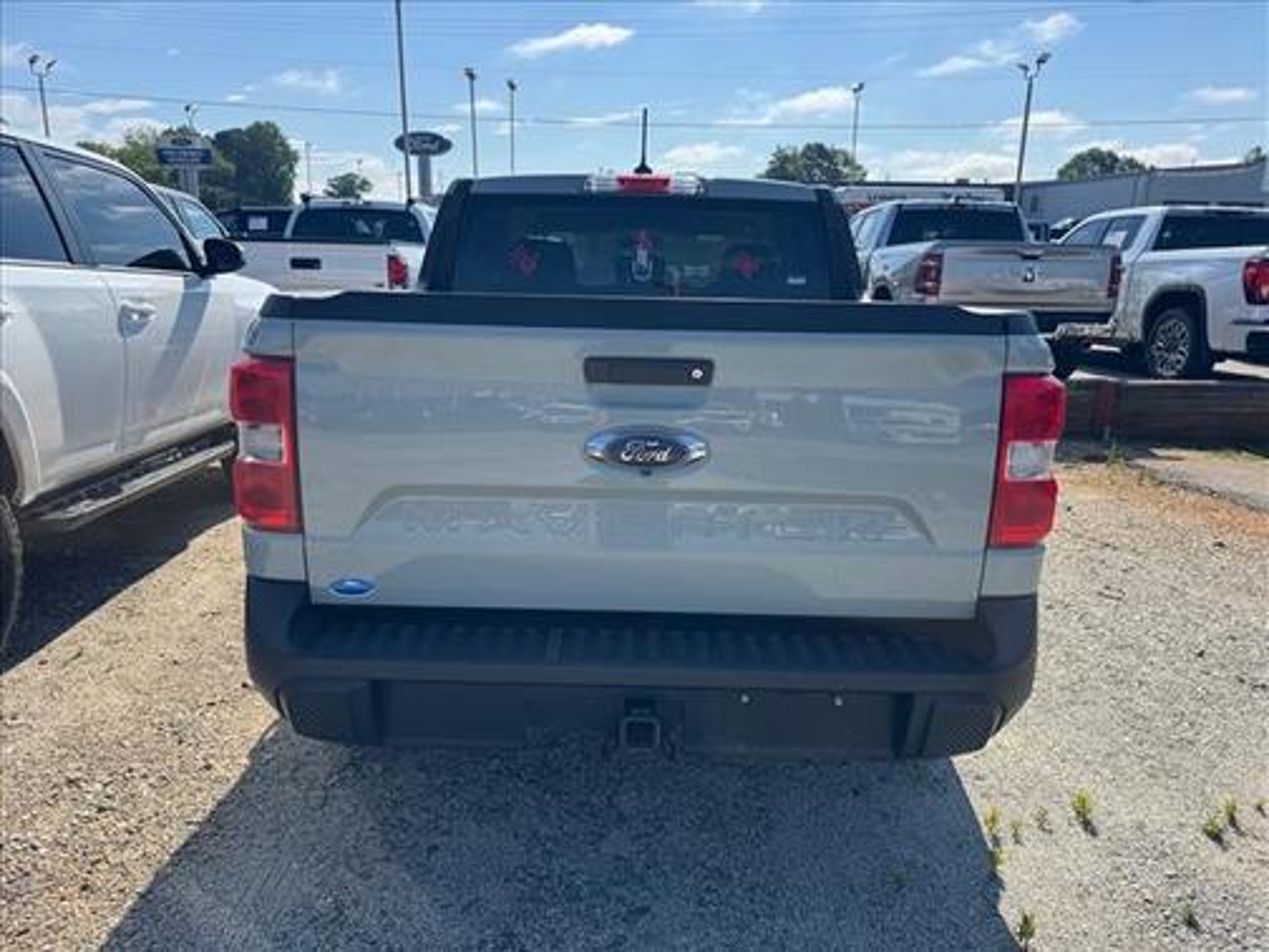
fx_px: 880
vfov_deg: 56.8
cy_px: 476
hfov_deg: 71.6
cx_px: 634
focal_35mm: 24
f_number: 1.78
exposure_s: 1/3247
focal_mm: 6.76
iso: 80
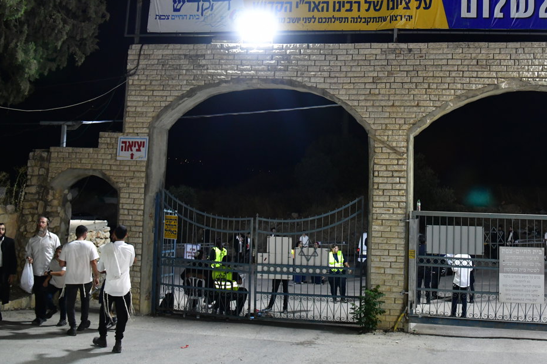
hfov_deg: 52.0
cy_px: 110
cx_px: 369
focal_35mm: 36
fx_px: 547
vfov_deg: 36.3
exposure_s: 1/100
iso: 3200
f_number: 5.6
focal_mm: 24
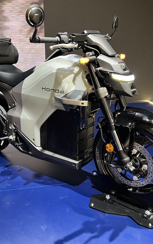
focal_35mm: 37
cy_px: 121
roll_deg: +2.4
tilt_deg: -19.6
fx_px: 247
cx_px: 65
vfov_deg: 52.7
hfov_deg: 34.4
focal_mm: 5.7
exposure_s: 1/54
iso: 160
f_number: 1.5
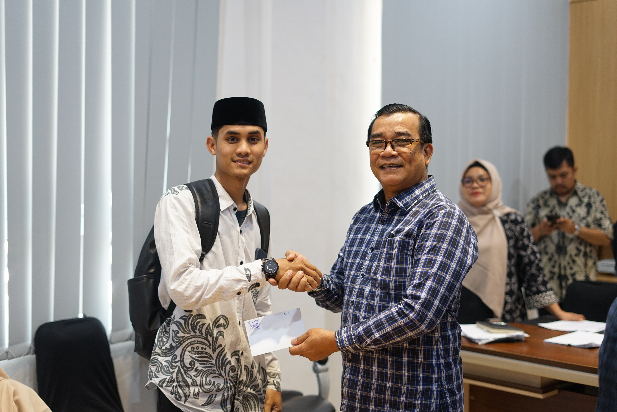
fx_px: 874
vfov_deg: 26.5
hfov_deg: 38.9
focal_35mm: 51
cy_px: 208
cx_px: 312
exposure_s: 1/80
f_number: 2.2
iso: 640
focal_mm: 50
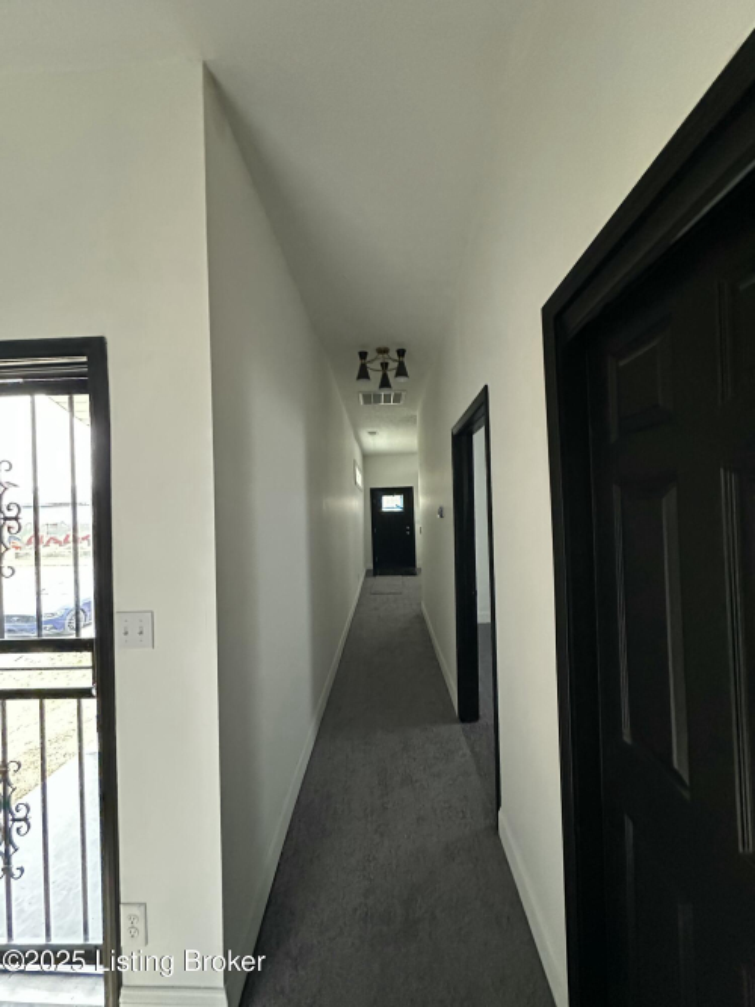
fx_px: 407
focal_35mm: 14
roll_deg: +0.9
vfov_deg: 102.1
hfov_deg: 85.7
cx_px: 378
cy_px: 504
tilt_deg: +1.6
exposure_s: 1/60
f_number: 2.2
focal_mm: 2.22
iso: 1250
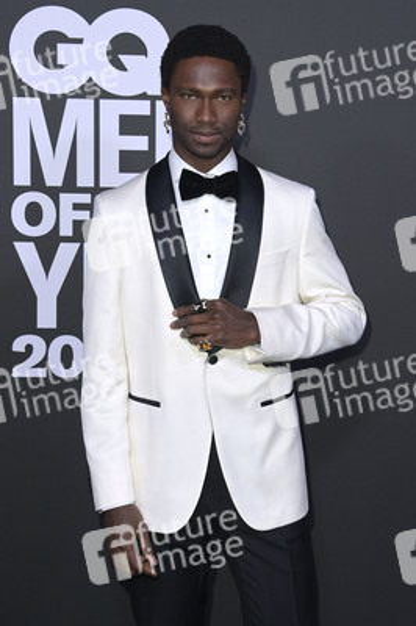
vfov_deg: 41.1
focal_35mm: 48
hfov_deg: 28.0
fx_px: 833
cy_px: 313
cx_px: 208
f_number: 5.6
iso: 1000
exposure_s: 1/250
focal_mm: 48
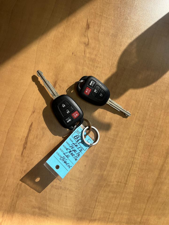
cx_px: 84
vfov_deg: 67.3
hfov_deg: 53.1
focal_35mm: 26
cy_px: 112
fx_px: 169
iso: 50
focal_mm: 5.1
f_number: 1.6
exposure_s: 1/1056
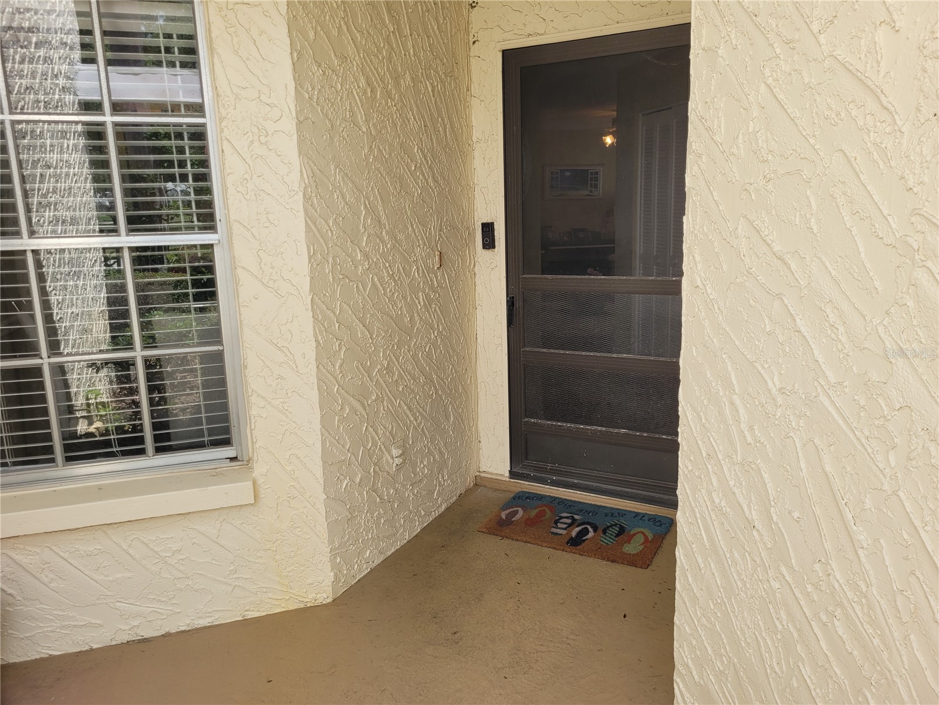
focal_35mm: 26
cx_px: 470
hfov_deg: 67.3
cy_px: 352
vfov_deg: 53.1
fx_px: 705
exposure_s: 1/374
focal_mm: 5.4
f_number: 1.8
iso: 40
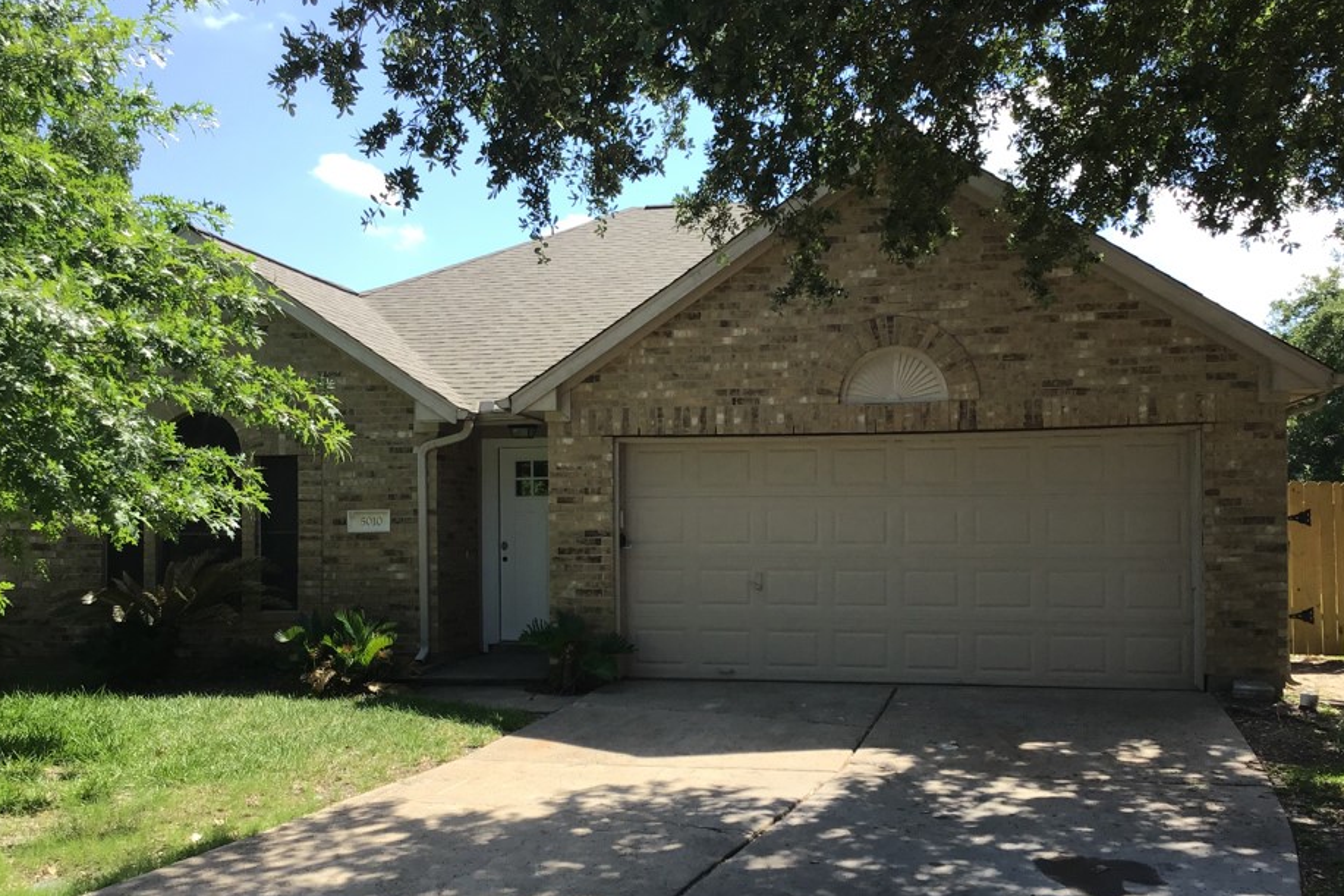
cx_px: 667
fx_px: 1344
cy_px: 535
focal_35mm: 36
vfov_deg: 36.7
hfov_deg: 53.1
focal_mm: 3.3
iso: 25
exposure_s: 1/562
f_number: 2.4
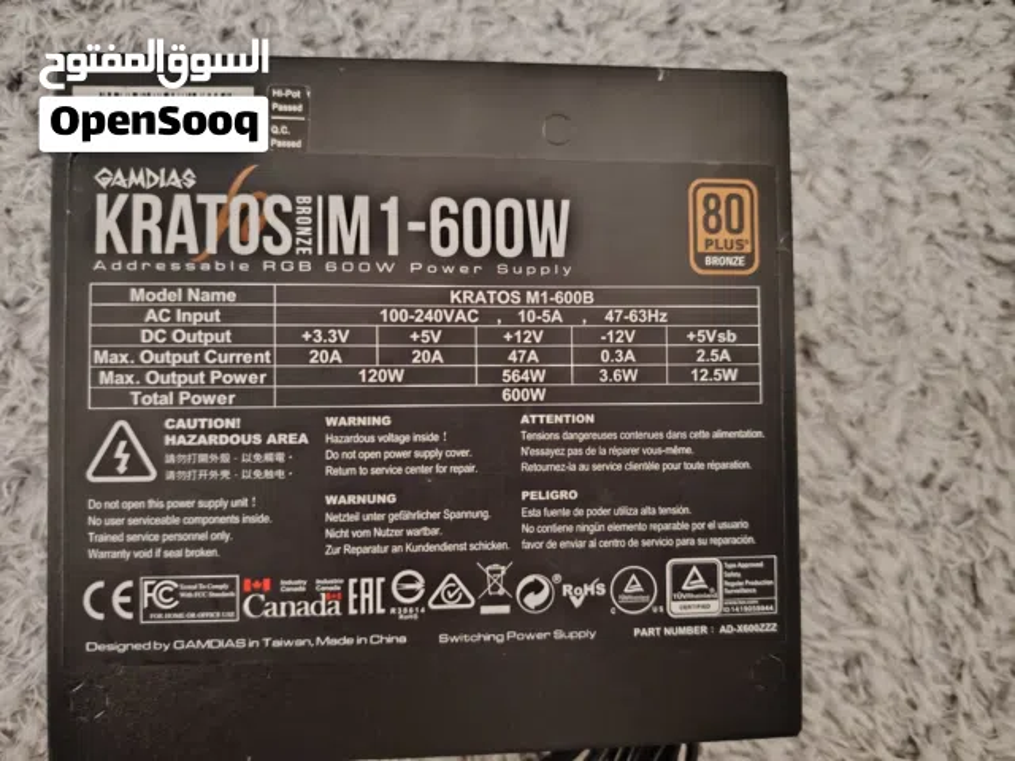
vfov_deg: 56.8
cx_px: 508
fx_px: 704
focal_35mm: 24
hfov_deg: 71.6
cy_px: 380
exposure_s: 1/25
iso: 4244
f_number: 1.75
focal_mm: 5.25
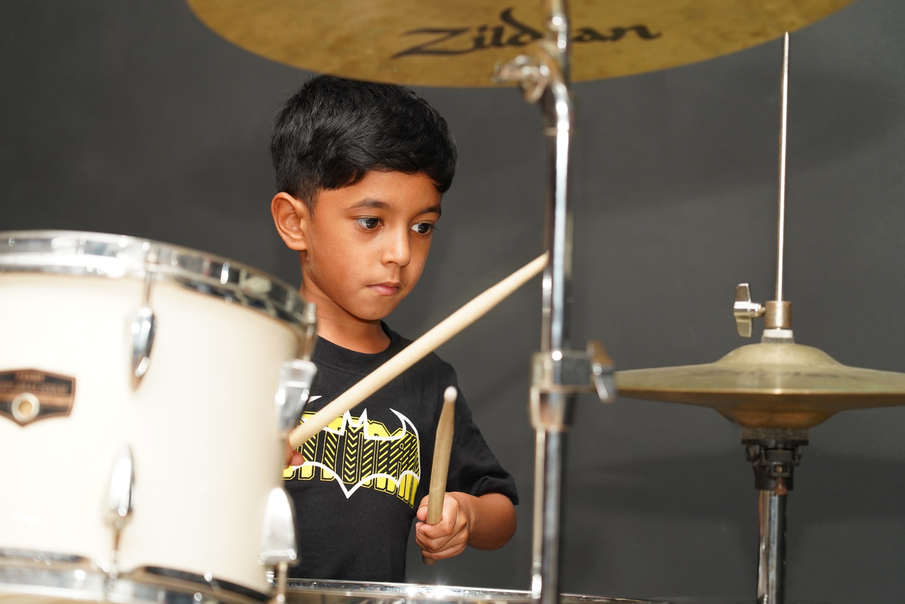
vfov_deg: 13.0
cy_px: 302
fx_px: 2639
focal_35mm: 105
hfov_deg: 19.5
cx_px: 452
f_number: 5
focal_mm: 105
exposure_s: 1/125
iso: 800
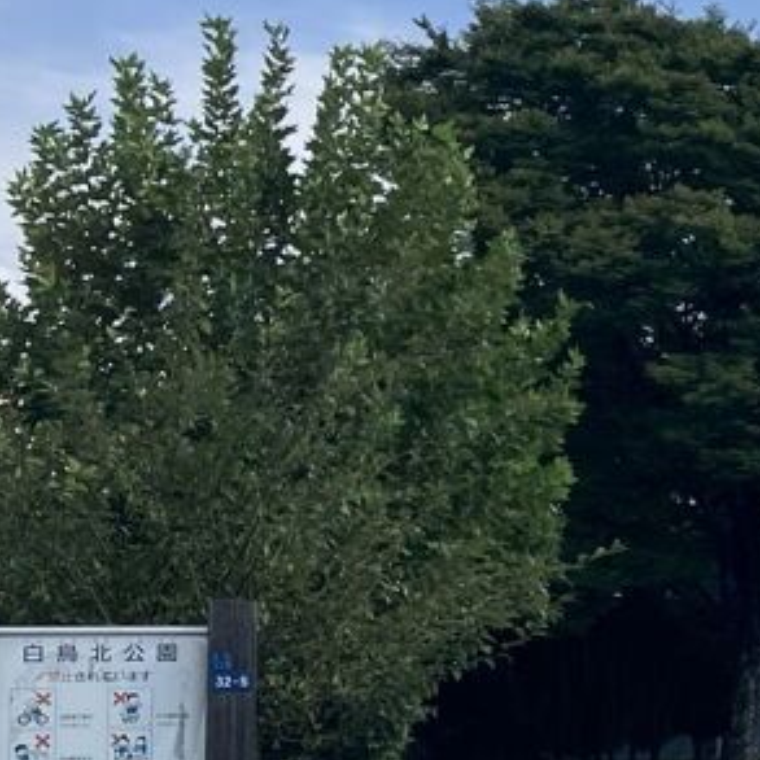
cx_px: 1567
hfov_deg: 13.5
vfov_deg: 16.1
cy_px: 558
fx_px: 2683
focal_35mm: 108
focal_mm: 3.99
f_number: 1.8
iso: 32
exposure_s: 1/1946
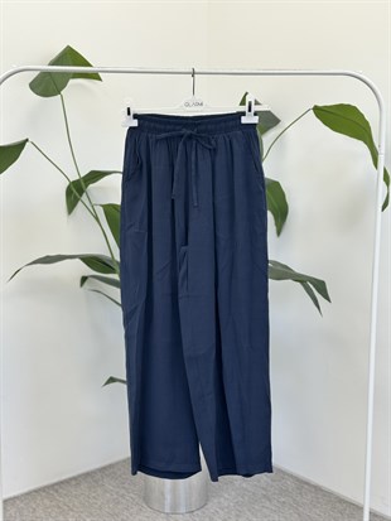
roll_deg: -0.8
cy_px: 260
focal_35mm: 48
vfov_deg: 39.6
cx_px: 196
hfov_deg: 30.3
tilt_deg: -8.1
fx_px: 723
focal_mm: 6.76
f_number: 1.78
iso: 50
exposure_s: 1/121
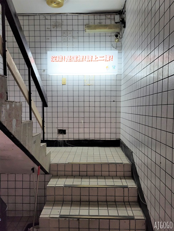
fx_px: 174
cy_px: 116
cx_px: 87
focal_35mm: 26
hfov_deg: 53.1
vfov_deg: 67.3
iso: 50
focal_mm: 5.4
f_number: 1.8
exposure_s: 1/120
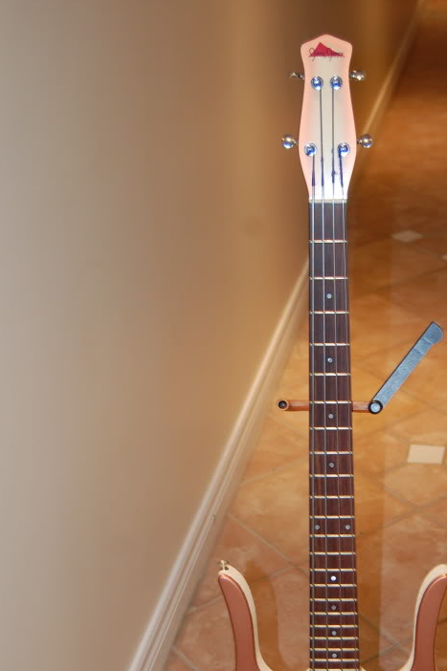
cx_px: 312
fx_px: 1263
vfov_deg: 29.5
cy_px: 468
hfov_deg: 20.0
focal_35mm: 68
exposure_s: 1/60
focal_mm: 31
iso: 400
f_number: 4.5
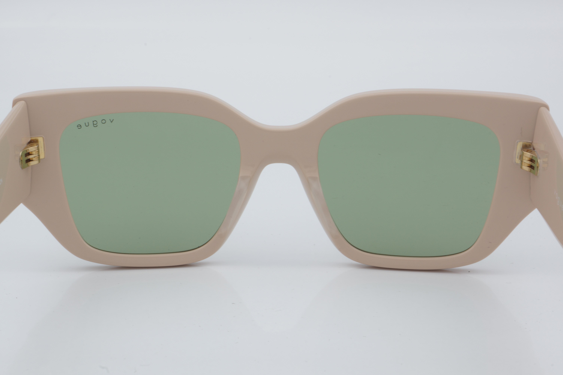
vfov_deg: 16.6
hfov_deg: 24.6
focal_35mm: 82
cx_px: 282
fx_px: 1290
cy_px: 188
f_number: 32
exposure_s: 1/4
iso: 100
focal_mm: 55
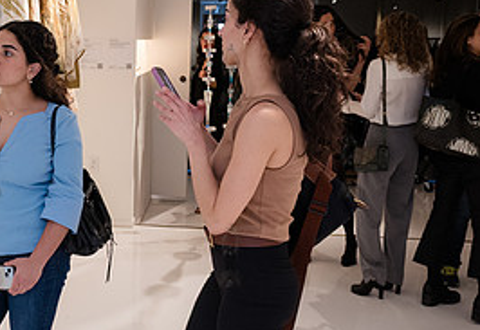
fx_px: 794
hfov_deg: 31.9
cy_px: 141
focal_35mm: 59
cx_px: 41
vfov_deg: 23.5
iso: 1600
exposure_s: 1/200
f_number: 4
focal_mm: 24
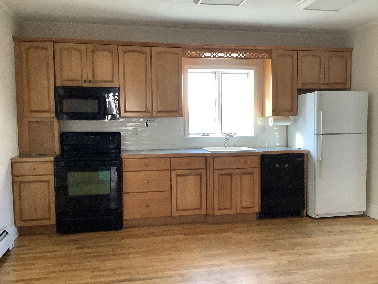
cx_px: 189
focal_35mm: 31
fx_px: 339
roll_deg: -0.8
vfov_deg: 45.4
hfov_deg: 58.4
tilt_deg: -1.9
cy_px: 142
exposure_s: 1/60
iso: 320
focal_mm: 3.3
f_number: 2.4
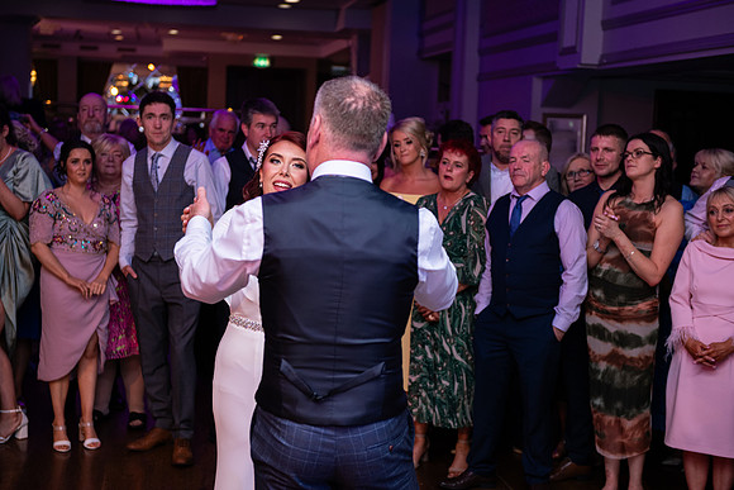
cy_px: 245
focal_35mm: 60
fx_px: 1224
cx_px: 367
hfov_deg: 33.4
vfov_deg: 22.6
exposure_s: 1/160
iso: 500
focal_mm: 60
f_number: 3.5
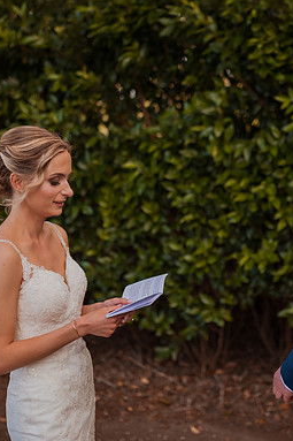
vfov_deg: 37.5
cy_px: 221
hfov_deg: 25.4
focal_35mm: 53
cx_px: 190
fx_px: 648
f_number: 1.8
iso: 320
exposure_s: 1/1000
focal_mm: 35
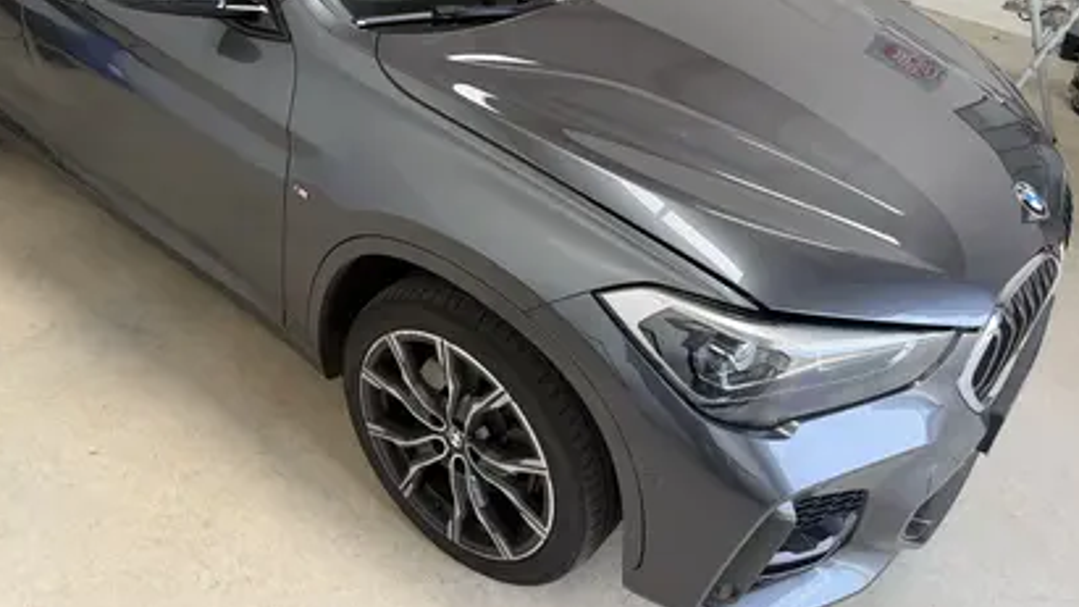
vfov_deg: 36.8
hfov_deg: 62.3
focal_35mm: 31
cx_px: 453
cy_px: 148
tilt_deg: -27.5
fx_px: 887
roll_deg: -4.6
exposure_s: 1/184
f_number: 1.78
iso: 100
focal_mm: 6.76
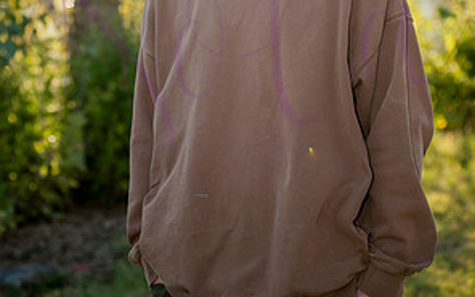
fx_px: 1605
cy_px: -58
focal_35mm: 124
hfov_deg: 16.8
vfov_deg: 10.4
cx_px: 239
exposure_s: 1/400
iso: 400
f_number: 4.5
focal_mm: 80
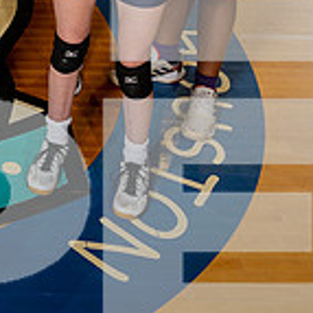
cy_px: -63
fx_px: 1146
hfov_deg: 14.1
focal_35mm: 112
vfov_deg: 15.0
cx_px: -222
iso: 400
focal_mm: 28
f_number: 7.1
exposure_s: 1/250
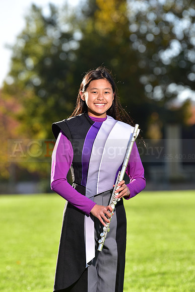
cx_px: 98
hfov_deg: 6.9
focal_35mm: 200
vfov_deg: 10.3
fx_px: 1624
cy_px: 146
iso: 80
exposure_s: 1/250
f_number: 5
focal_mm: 200
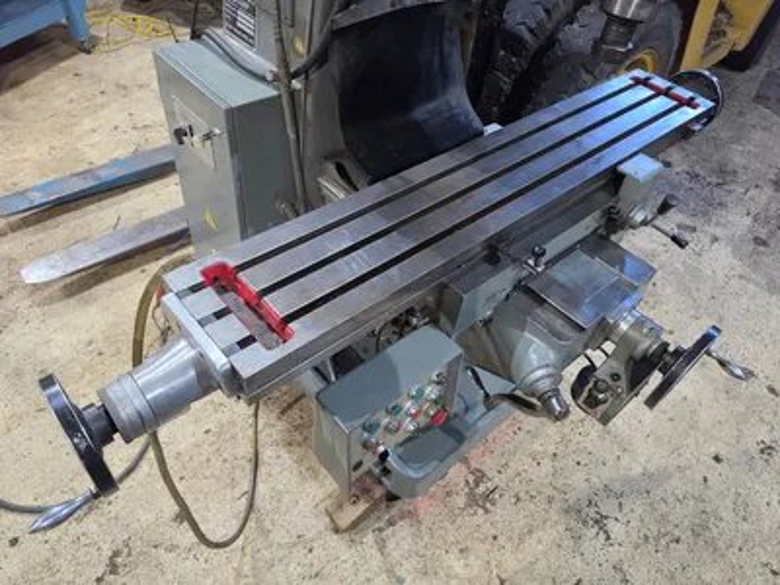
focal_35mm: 23
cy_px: 292
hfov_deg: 73.9
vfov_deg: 58.9
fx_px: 518
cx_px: 390
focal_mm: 6.5
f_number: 1.4
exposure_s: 1/120
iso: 500
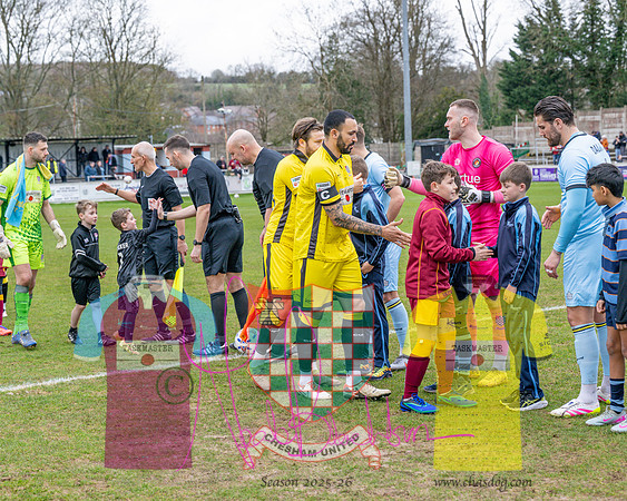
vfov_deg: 19.4
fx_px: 1462
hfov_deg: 24.2
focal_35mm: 79
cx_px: 304
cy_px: 250
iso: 400
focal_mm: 70
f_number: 5
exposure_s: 1/500
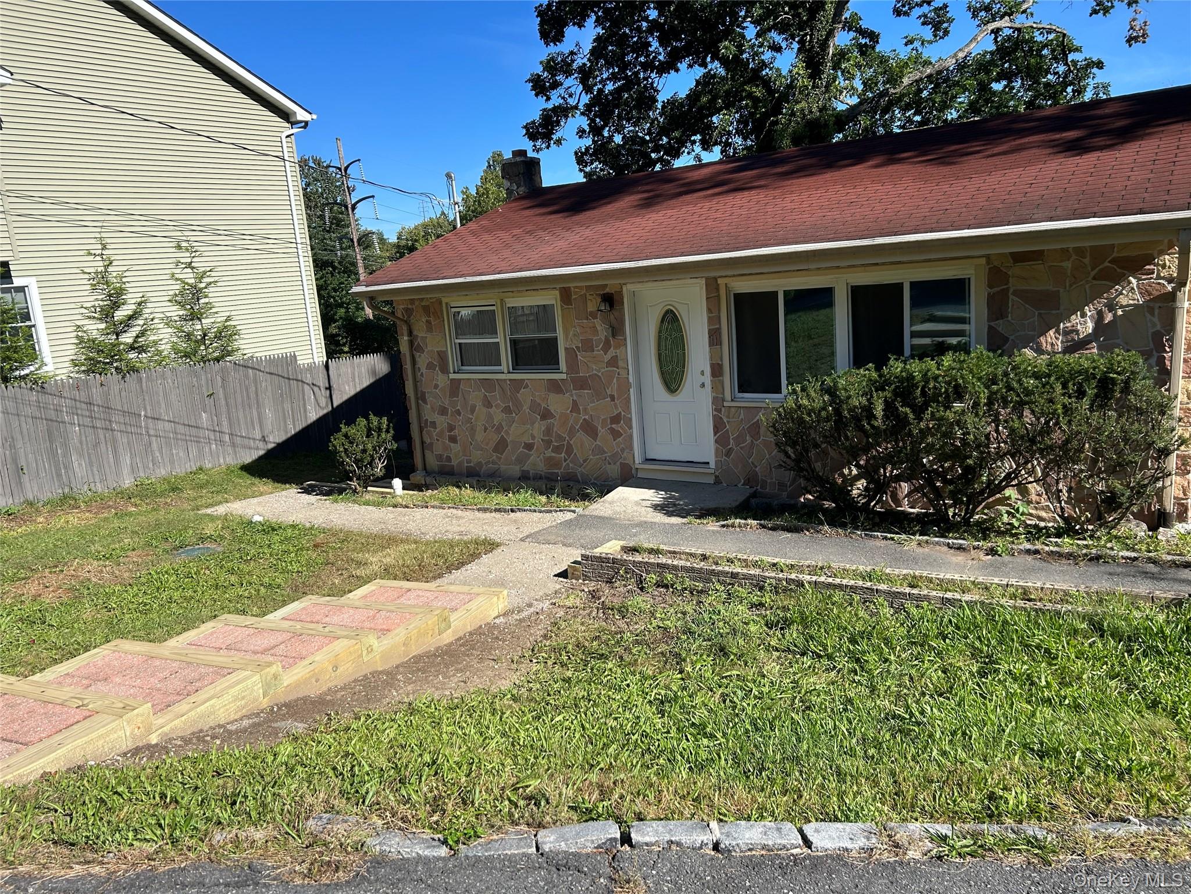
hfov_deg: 67.3
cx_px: 596
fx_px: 895
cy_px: 447
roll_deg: +5.1
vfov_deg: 53.1
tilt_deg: -11.1
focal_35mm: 26
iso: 50
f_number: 1.5
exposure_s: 1/2994
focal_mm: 5.7
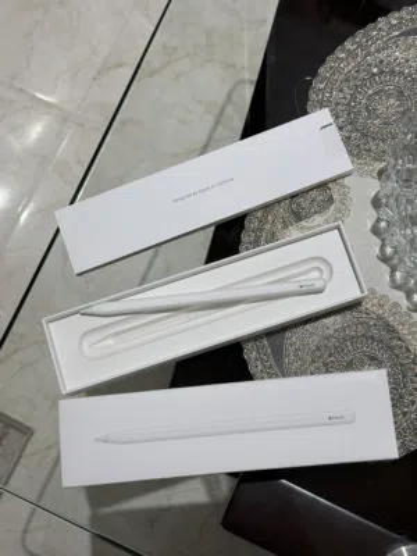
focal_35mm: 48
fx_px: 771
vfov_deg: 39.7
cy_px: 278
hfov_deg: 30.3
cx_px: 208
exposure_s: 1/100
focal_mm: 6.76
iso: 80
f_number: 1.78
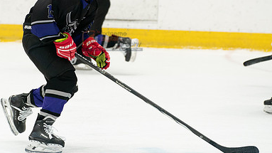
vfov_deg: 3.1
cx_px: 79
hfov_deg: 5.5
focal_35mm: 392
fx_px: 2826
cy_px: 27
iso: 2000
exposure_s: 1/1000
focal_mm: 150
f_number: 3.2
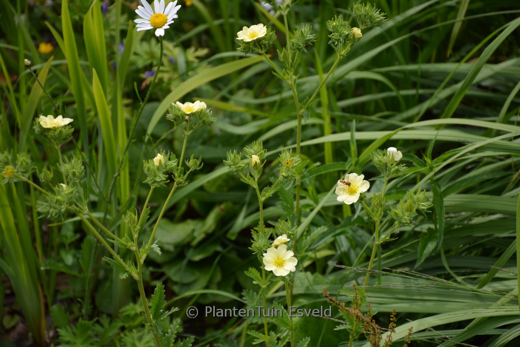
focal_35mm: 105
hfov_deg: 19.5
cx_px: 260
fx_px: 1517
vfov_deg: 13.0
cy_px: 174
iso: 250
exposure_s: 1/500
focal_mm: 70
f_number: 5.6
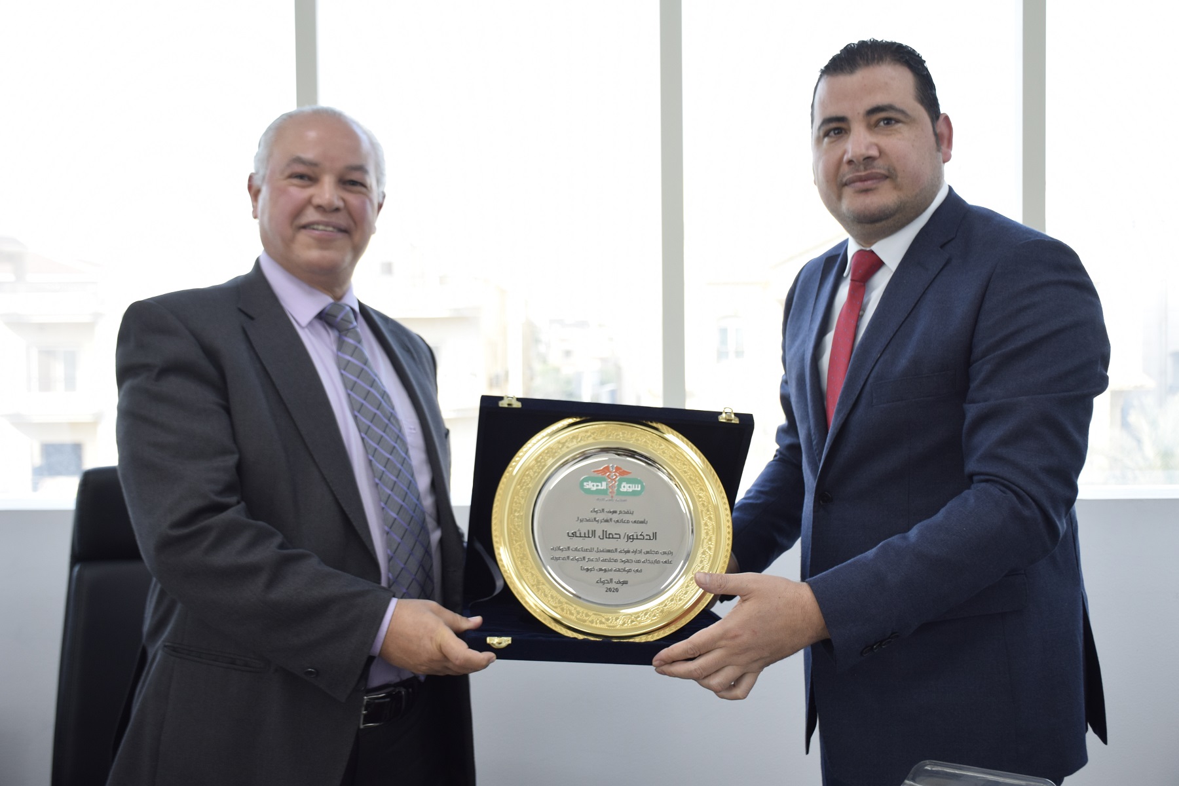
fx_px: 1474
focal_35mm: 45
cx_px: 590
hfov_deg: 43.6
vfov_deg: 29.9
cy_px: 393
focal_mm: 30
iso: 400
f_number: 4
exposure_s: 1/125
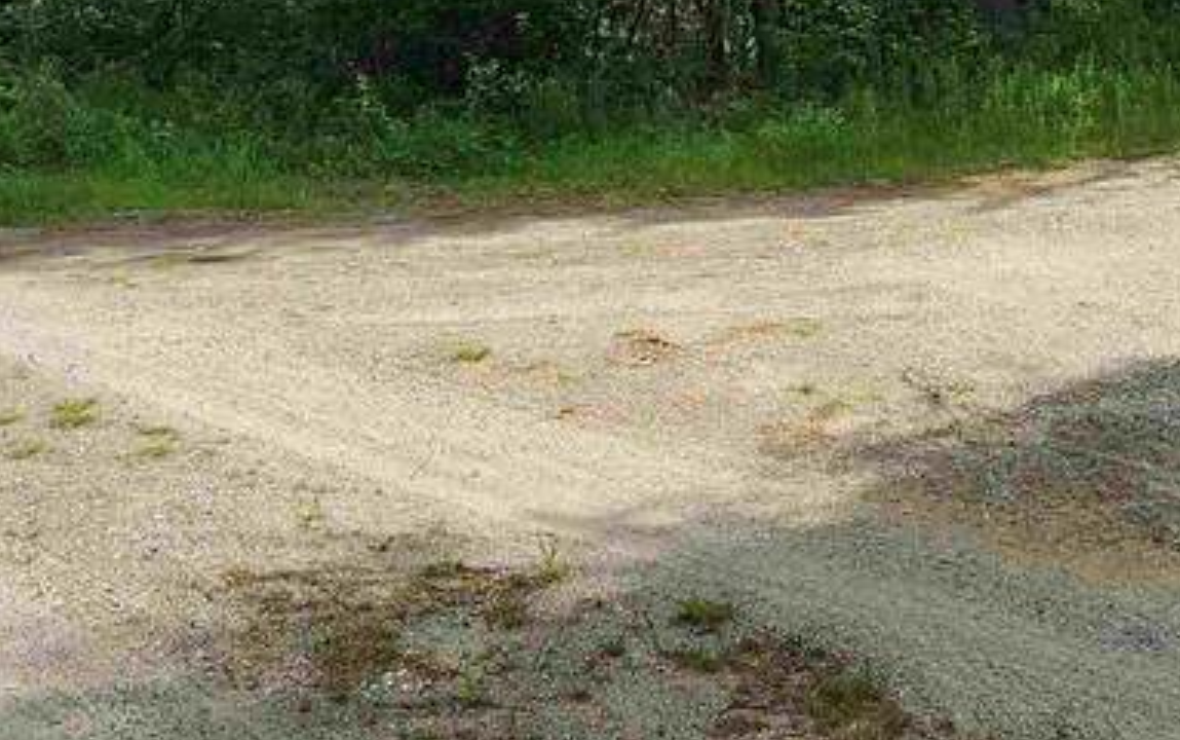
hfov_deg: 43.3
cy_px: -89
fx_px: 1480
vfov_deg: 25.8
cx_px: 706
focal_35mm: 46
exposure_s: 1/952
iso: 50
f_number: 2.2
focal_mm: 2.2
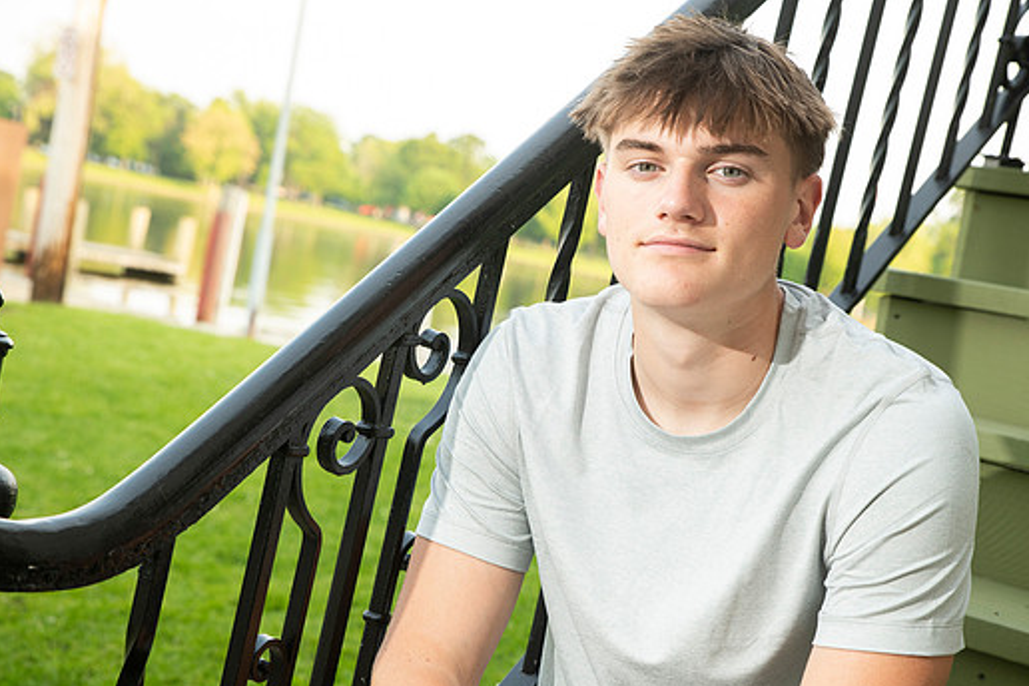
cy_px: 380
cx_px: 538
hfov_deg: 31.9
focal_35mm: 63
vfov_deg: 21.6
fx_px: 1801
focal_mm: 56
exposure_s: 1/160
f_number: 5.6
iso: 320
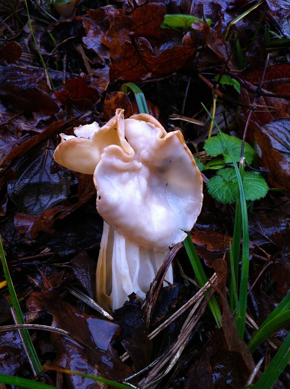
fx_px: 392
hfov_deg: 40.6
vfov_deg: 52.7
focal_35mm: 35
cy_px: 194
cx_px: 145
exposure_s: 1/60
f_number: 2.8
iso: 100
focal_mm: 3.85
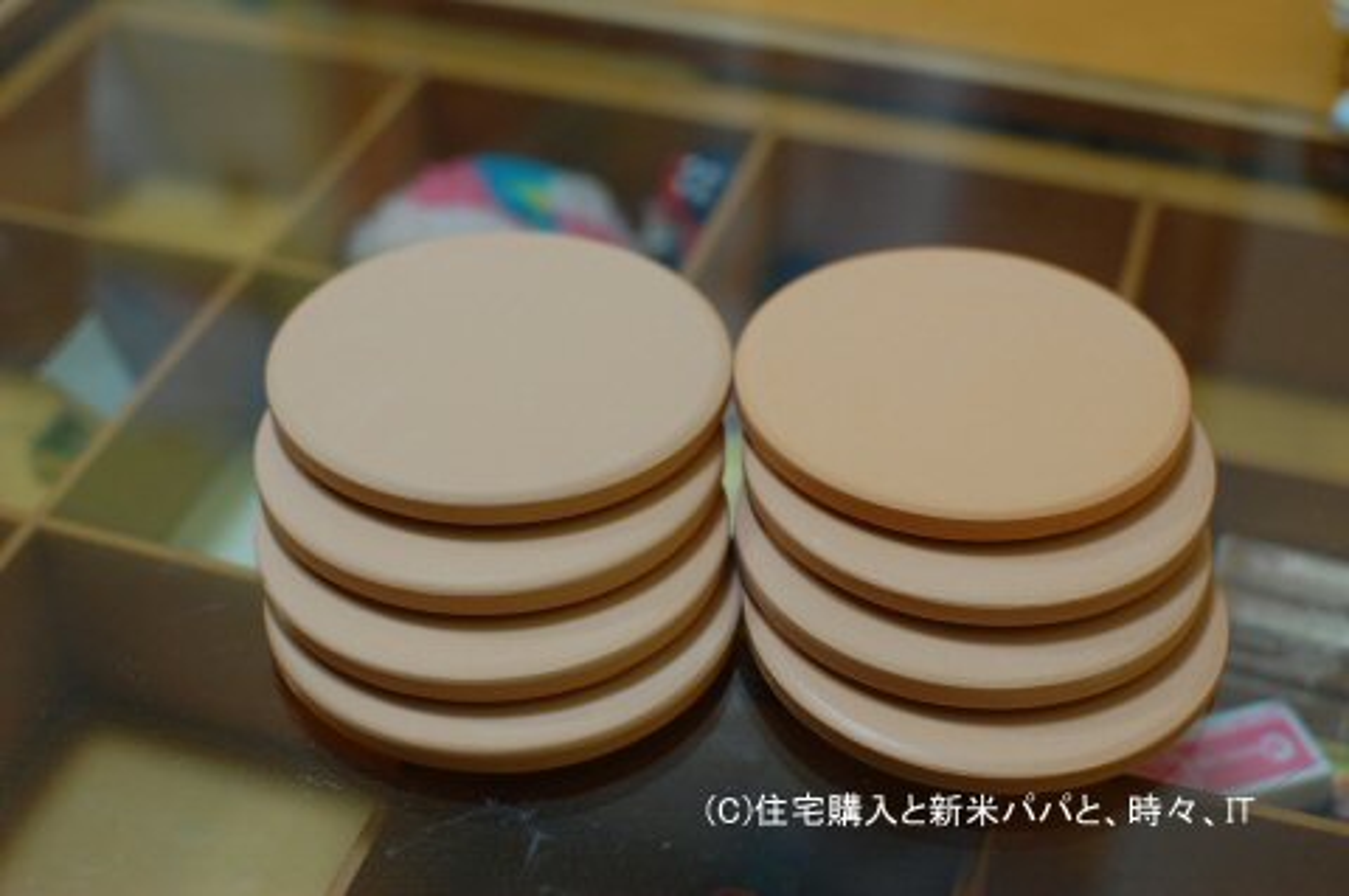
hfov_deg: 37.9
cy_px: 448
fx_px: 1965
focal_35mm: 52
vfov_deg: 25.7
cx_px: 674
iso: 400
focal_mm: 35
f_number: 3.2
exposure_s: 1/40
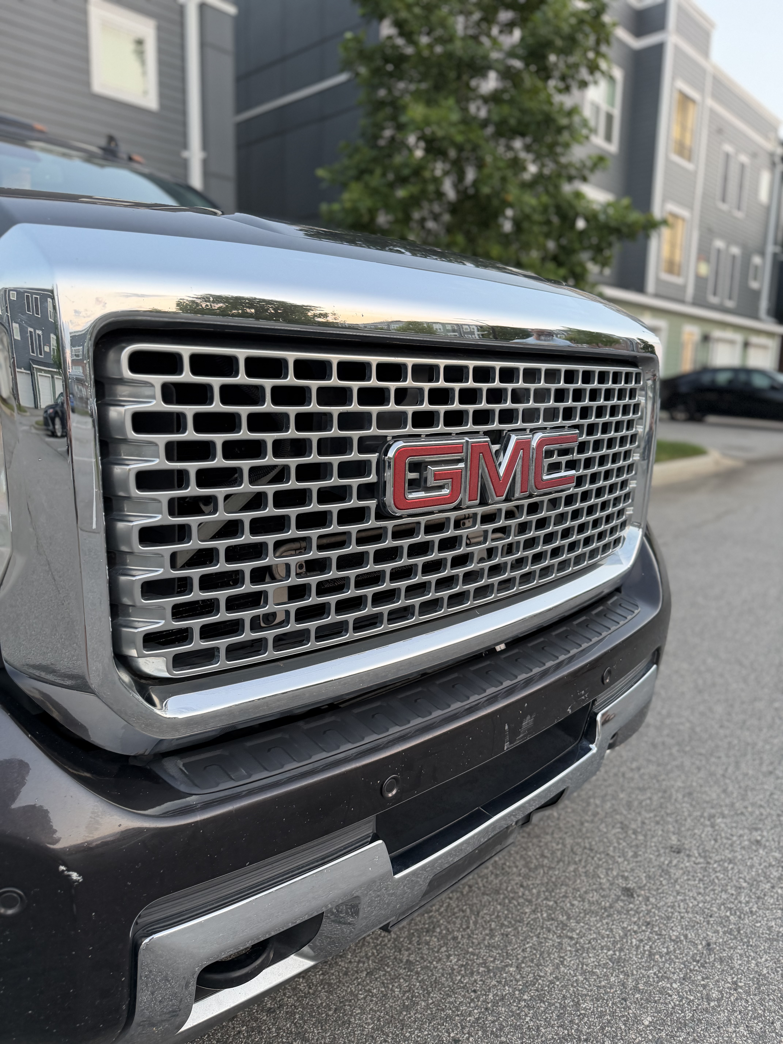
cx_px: 392
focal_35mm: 24
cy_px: 522
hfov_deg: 56.8
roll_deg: -0.7
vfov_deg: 71.6
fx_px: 724
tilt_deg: -10.0
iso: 200
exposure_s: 1/105
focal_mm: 6.76
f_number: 1.78
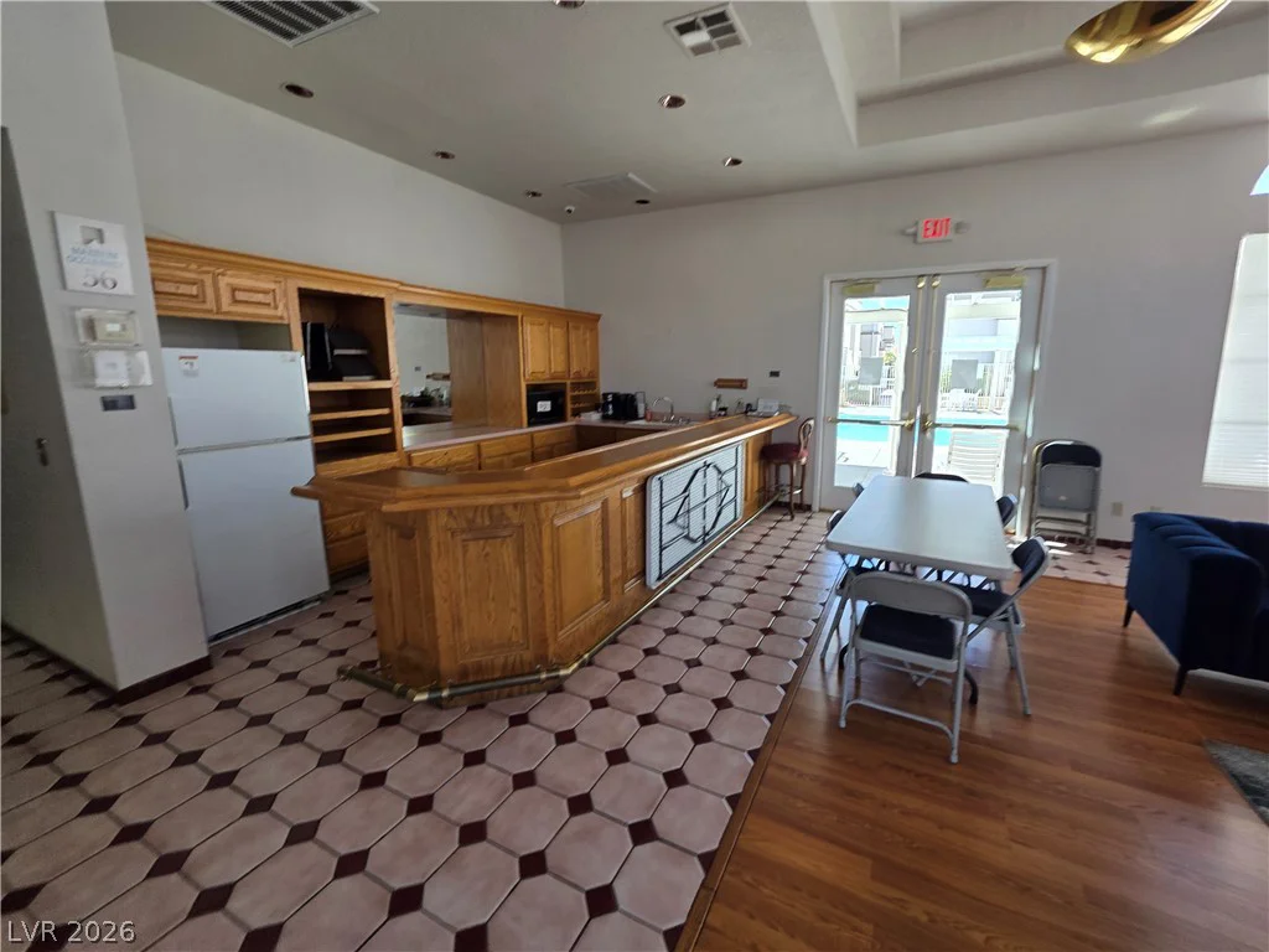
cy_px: 476
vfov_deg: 89.9
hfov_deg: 106.2
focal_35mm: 13
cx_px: 634
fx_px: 477
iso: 50
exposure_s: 1/120
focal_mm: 2.2
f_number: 1.9
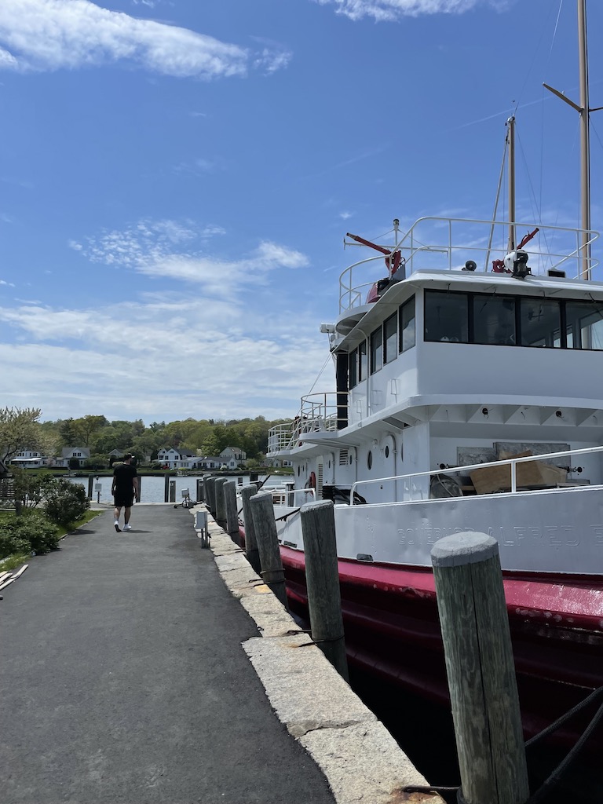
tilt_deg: +5.1
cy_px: 402
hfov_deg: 53.1
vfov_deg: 67.3
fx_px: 604
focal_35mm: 26
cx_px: 302
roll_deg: +0.6
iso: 32
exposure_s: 1/13333
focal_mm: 4.2
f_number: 1.6
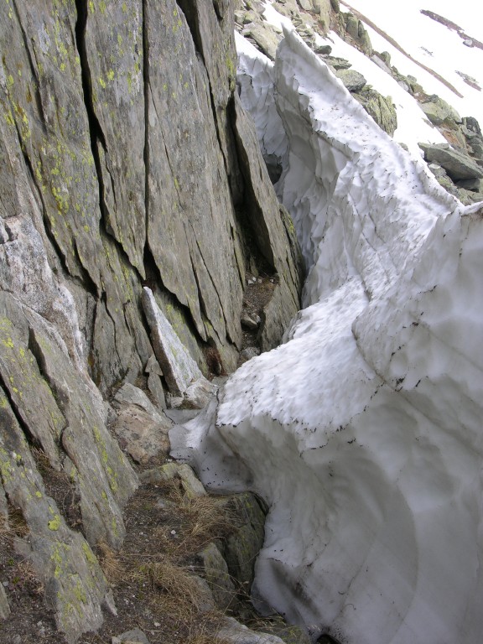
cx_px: 242
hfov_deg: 29.1
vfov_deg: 38.2
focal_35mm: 50
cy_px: 322
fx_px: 930
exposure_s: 1/176
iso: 50
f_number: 6.8
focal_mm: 12.7
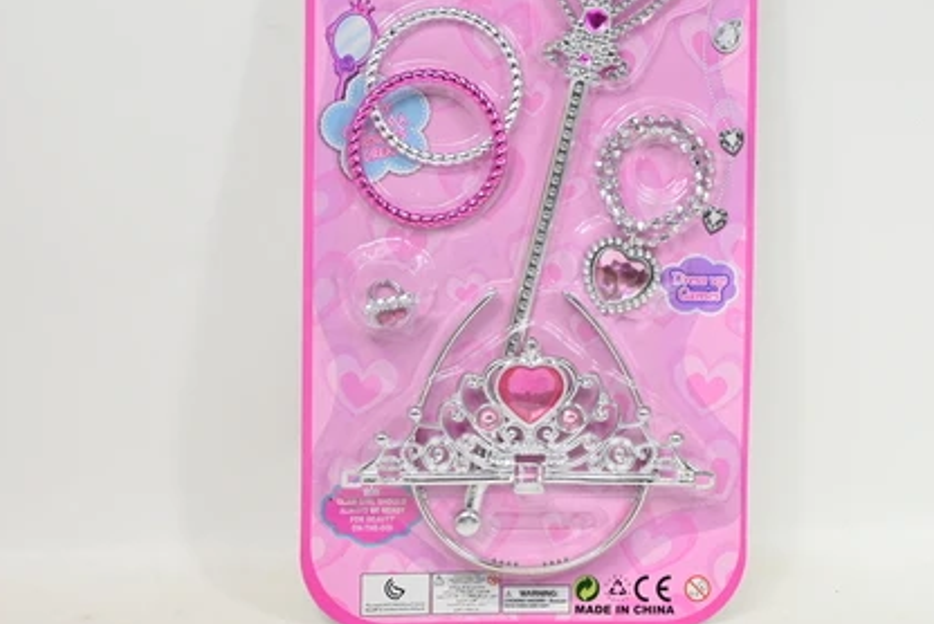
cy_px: 153
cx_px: 564
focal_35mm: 65
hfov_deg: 30.9
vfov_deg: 20.8
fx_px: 1684
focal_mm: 25
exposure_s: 1/200
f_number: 4.2
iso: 400
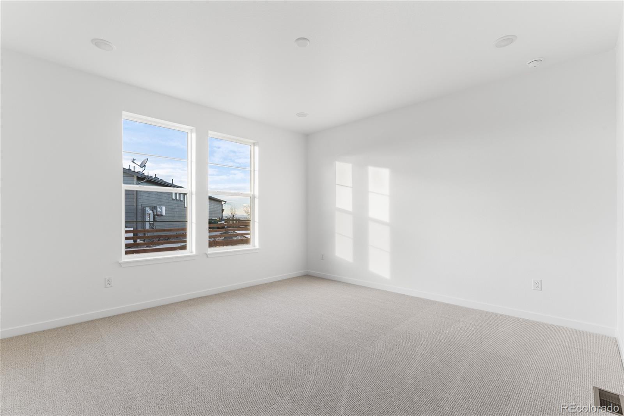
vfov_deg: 73.7
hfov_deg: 96.7
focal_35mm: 16
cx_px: 312
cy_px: 208
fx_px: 277
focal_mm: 16
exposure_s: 1/3
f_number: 11
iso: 160
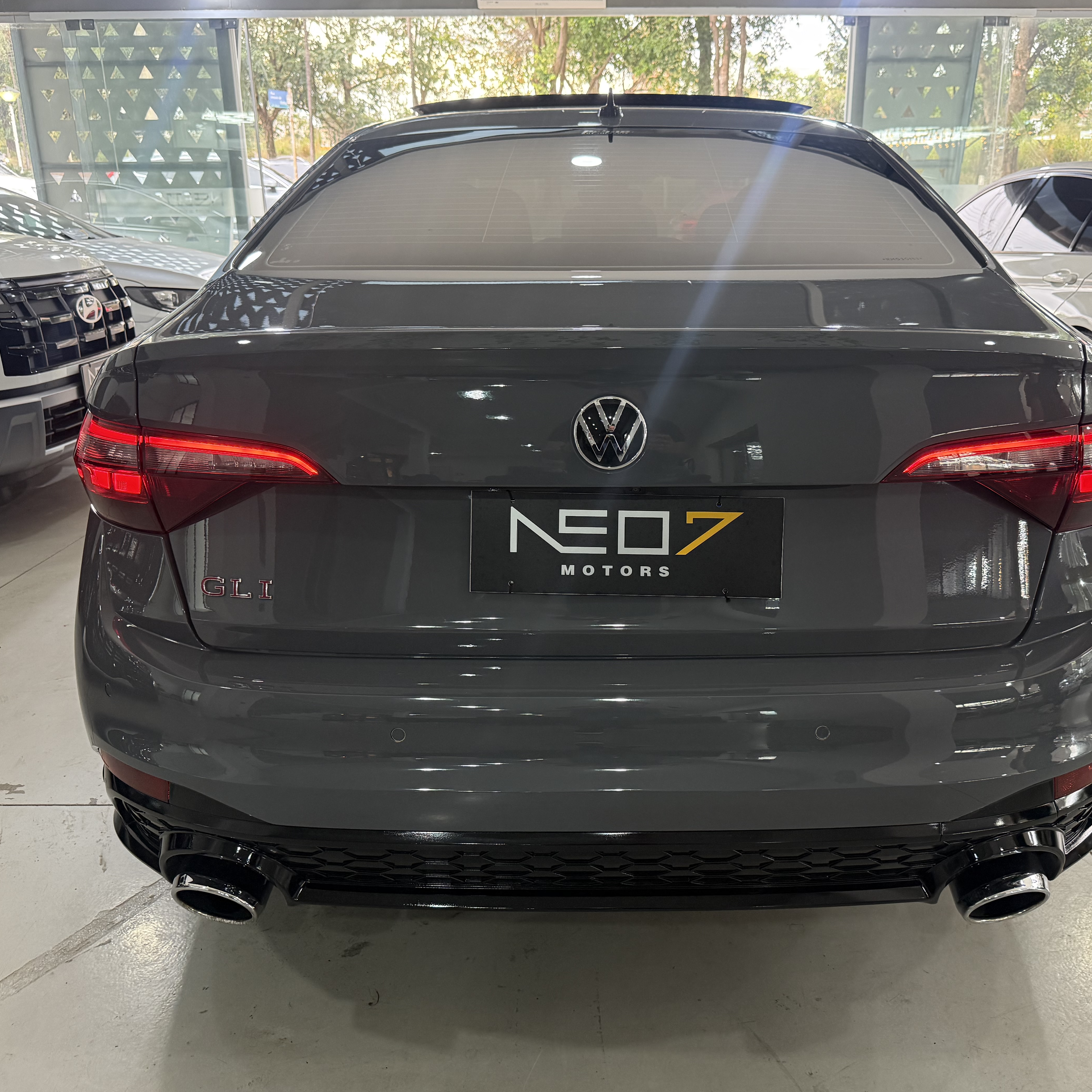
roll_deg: +0.2
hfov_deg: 55.5
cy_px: 536
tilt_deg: -17.8
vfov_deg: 55.6
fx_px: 1035
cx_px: 615
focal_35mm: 29
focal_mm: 6.76
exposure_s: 1/60
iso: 250
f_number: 1.78
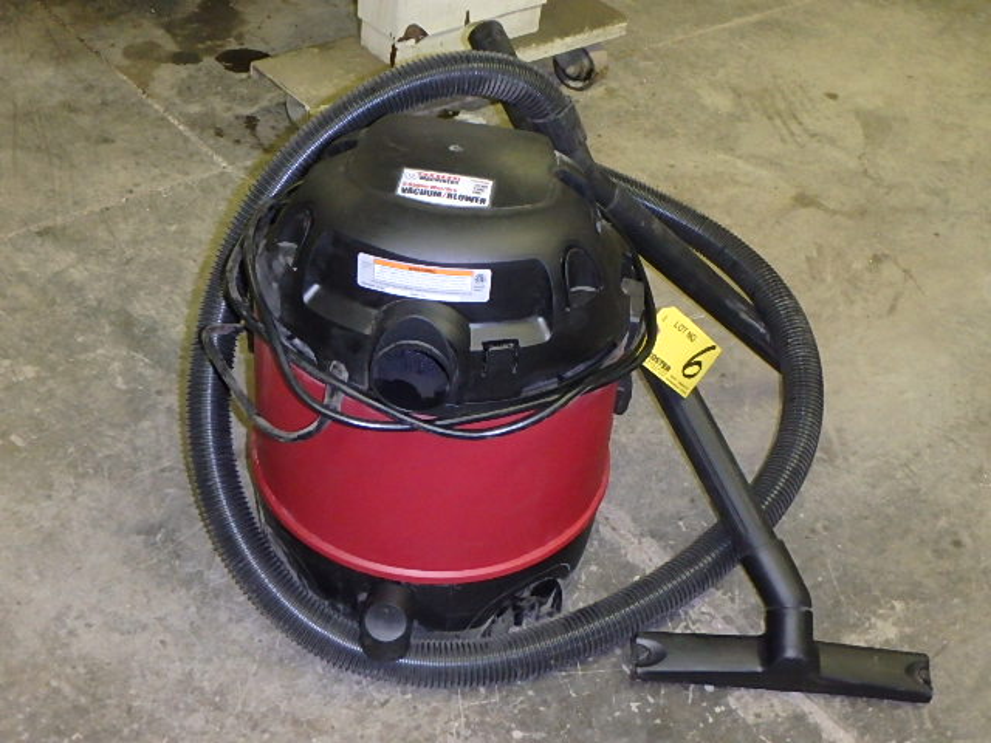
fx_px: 1202
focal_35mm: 42
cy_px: 372
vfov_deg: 34.3
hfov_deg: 44.8
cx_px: 496
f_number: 5.2
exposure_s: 1/40
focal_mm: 7.5
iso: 800
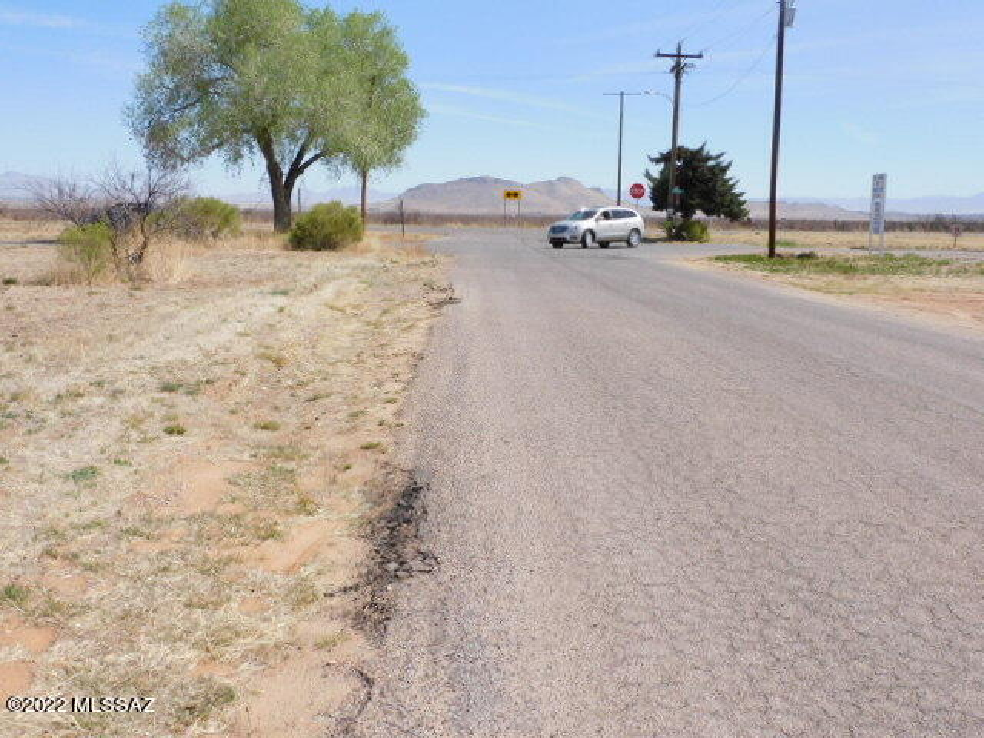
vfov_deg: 36.0
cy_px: 369
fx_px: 1137
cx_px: 492
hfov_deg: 46.8
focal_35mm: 40
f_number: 3.8
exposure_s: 1/1000
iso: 125
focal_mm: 7.2
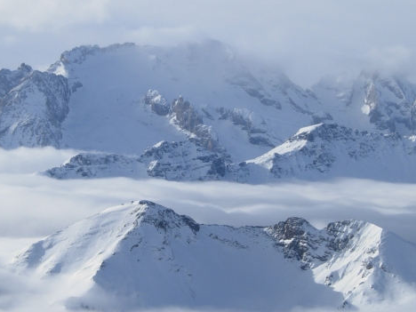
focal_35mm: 152
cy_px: 102
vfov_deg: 9.8
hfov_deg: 13.0
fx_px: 1827
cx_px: 211
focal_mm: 18.6
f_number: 6.7
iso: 50
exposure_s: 1/527
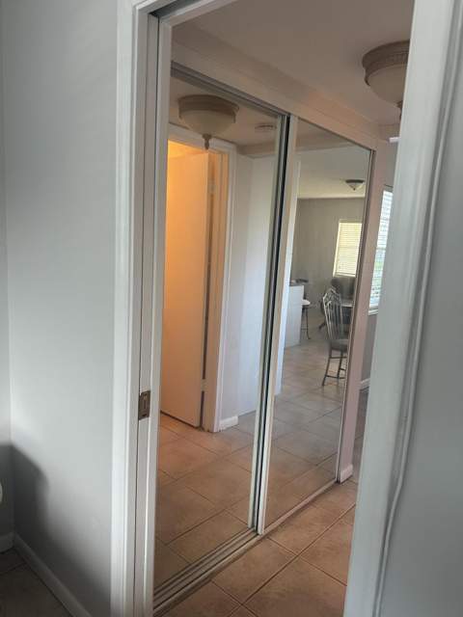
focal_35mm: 24
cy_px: 308
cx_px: 232
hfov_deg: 56.8
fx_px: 428
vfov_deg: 71.6
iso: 200
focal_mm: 6.86
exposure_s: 1/120
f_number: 1.78
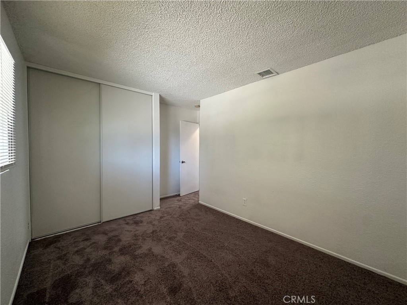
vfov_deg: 85.7
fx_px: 165
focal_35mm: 14
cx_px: 204
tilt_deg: -1.2
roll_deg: -0.7
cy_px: 152
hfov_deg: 102.1
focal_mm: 2.22
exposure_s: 1/120
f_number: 2.2
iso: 250
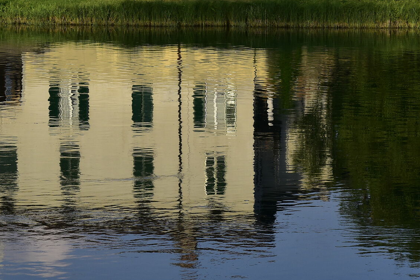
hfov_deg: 13.8
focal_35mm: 148
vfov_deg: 9.2
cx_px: 54
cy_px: 34
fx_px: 1727
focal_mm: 70
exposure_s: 1/640
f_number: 8
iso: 560
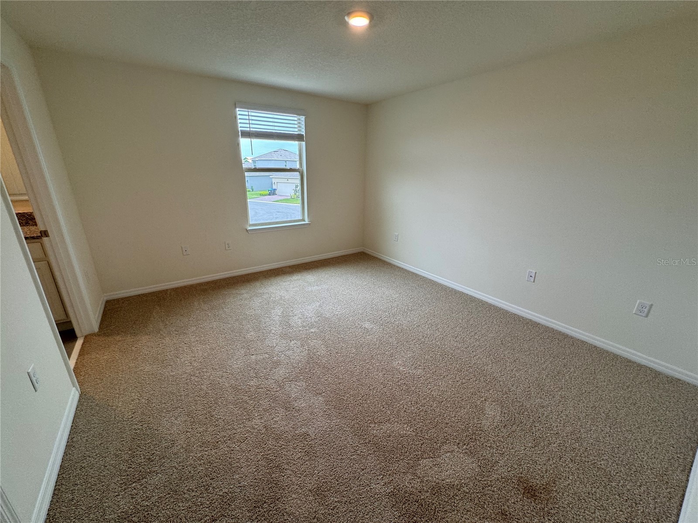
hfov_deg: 102.1
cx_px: 349
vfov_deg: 85.7
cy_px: 262
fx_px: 282
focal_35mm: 14
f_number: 2.2
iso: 125
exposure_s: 1/120
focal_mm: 2.22
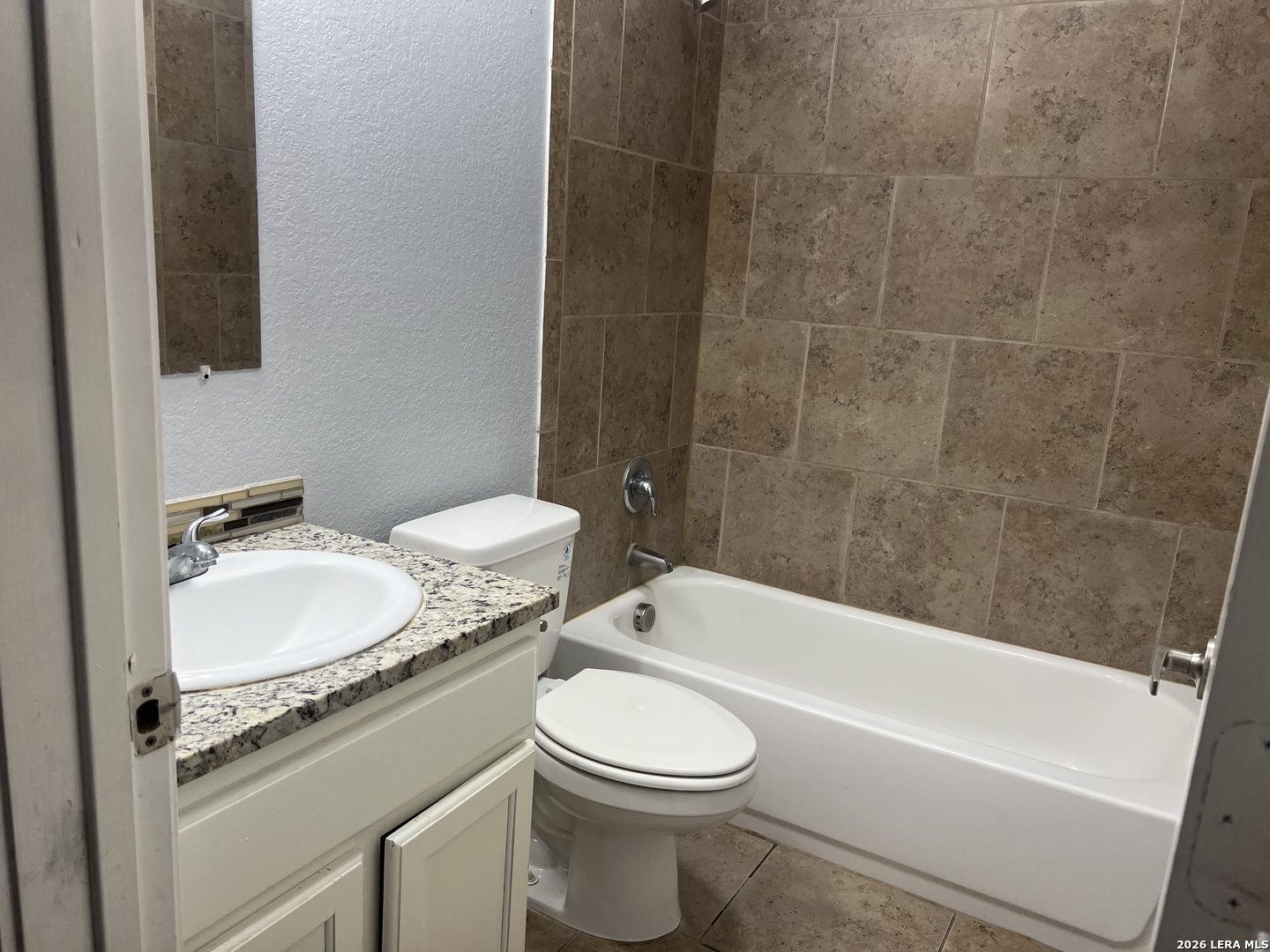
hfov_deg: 67.3
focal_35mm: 26
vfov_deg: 53.1
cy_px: 476
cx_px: 635
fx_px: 954
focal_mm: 5.7
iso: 50
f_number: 1.5
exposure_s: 1/120
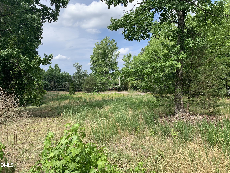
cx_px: 115
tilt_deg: -3.1
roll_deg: -0.4
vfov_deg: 53.1
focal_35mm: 26
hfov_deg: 67.3
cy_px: 86
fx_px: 173
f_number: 1.8
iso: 25
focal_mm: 4.25
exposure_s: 1/1314
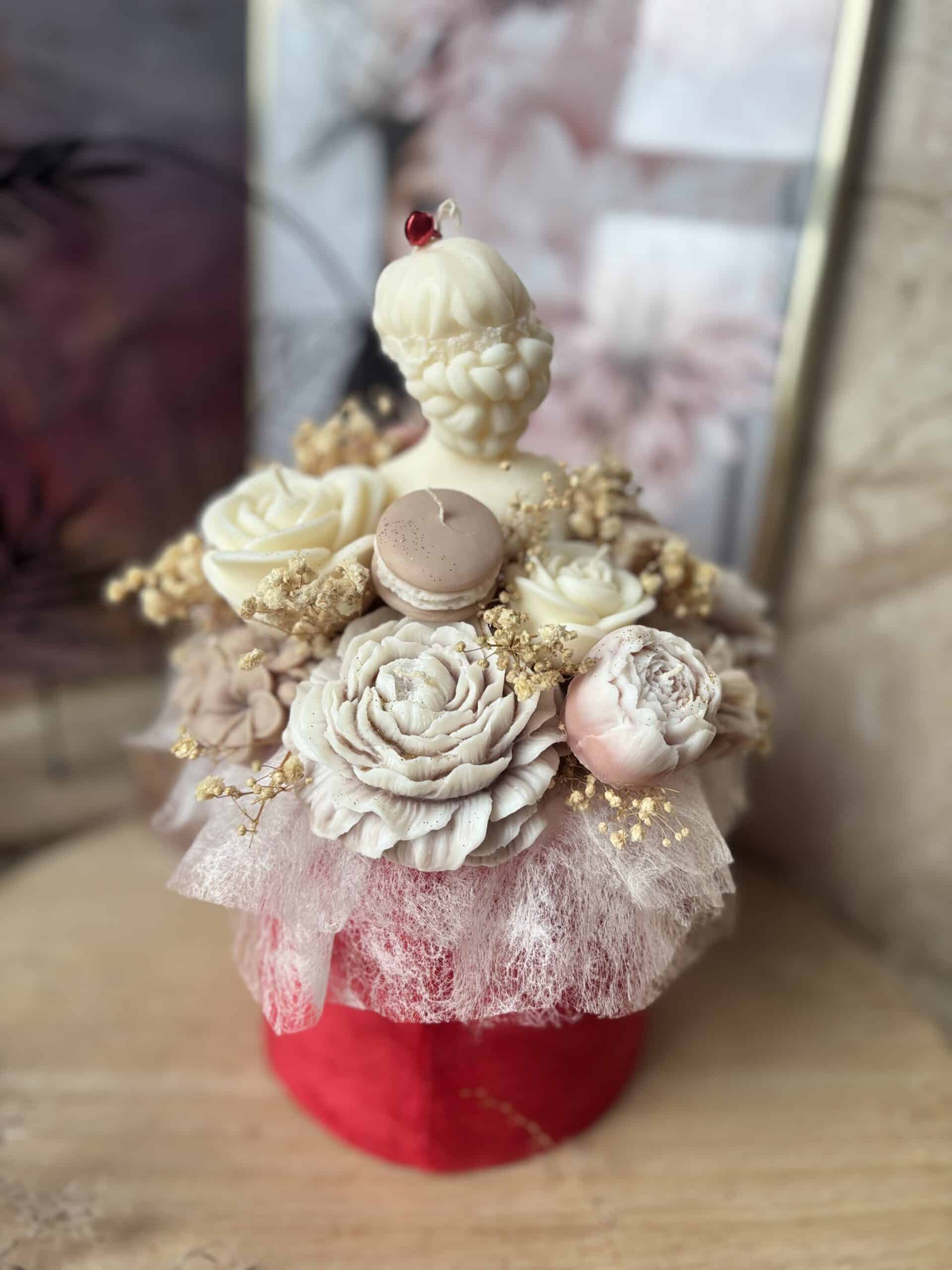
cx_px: 476
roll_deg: -3.7
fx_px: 953
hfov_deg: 53.1
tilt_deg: -25.7
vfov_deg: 67.3
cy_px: 635
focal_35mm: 26
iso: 50
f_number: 1.6
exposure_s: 1/279
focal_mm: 5.96
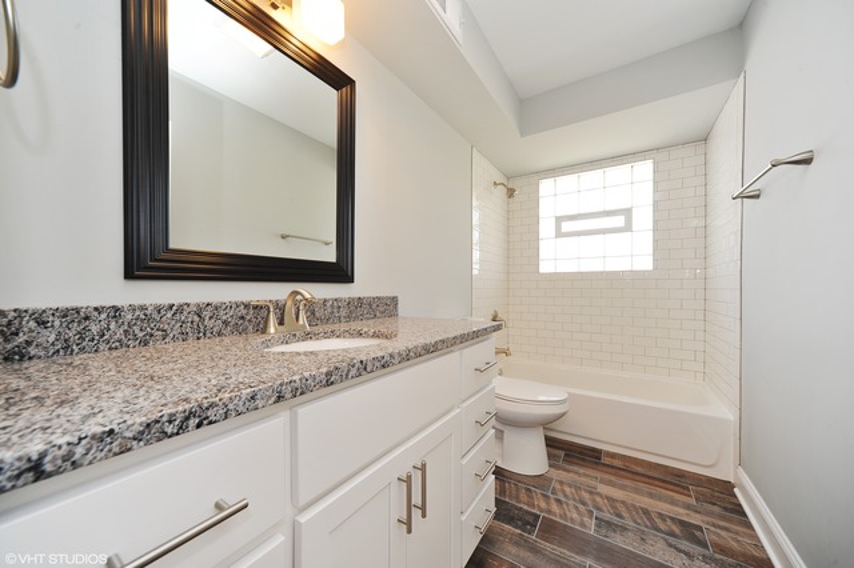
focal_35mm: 13
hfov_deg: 108.4
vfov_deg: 85.4
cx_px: 427
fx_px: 308
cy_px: 284
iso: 200
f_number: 8
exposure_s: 1/13
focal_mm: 13
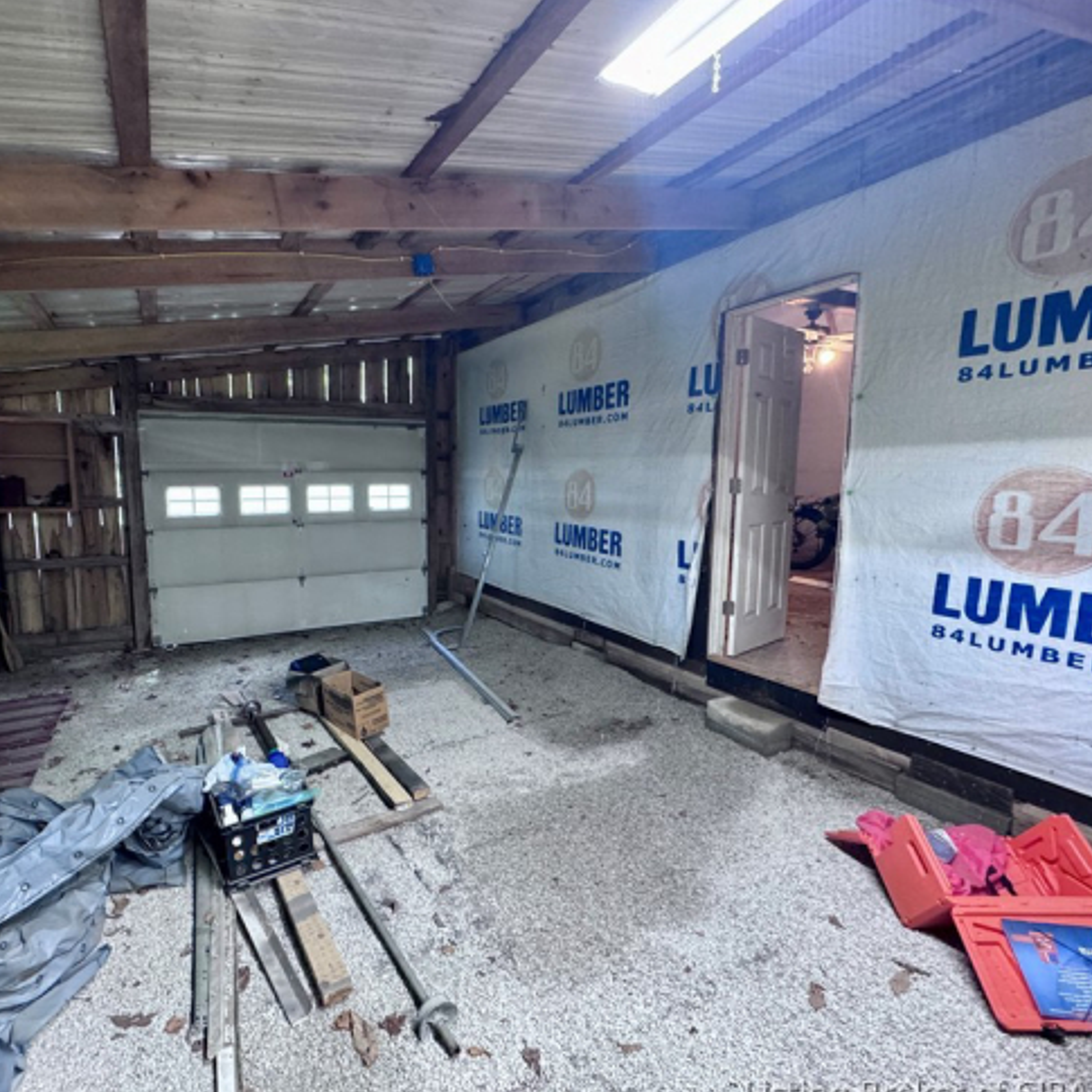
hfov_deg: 83.2
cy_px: 554
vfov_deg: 84.0
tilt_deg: -8.3
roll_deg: -0.6
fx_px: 607
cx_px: 454
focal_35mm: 17
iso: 640
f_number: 2.2
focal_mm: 2.22
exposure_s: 1/60
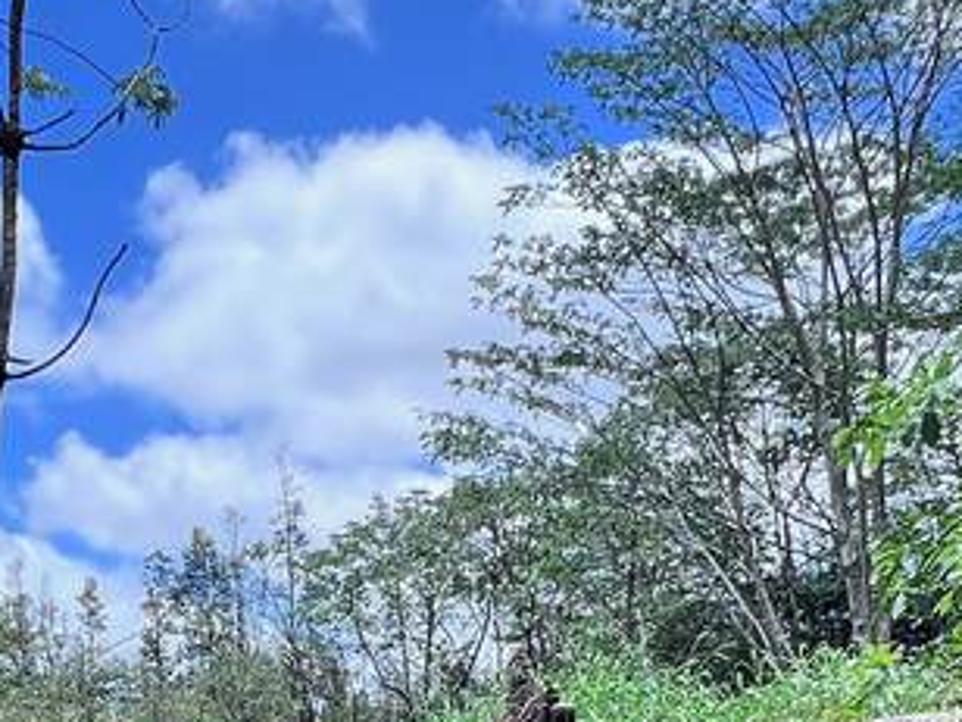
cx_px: 394
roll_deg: +0.2
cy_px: 966
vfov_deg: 23.5
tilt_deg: -4.2
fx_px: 1501
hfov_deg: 35.4
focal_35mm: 54
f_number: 1.8
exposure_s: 1/889
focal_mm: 1.57
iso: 32
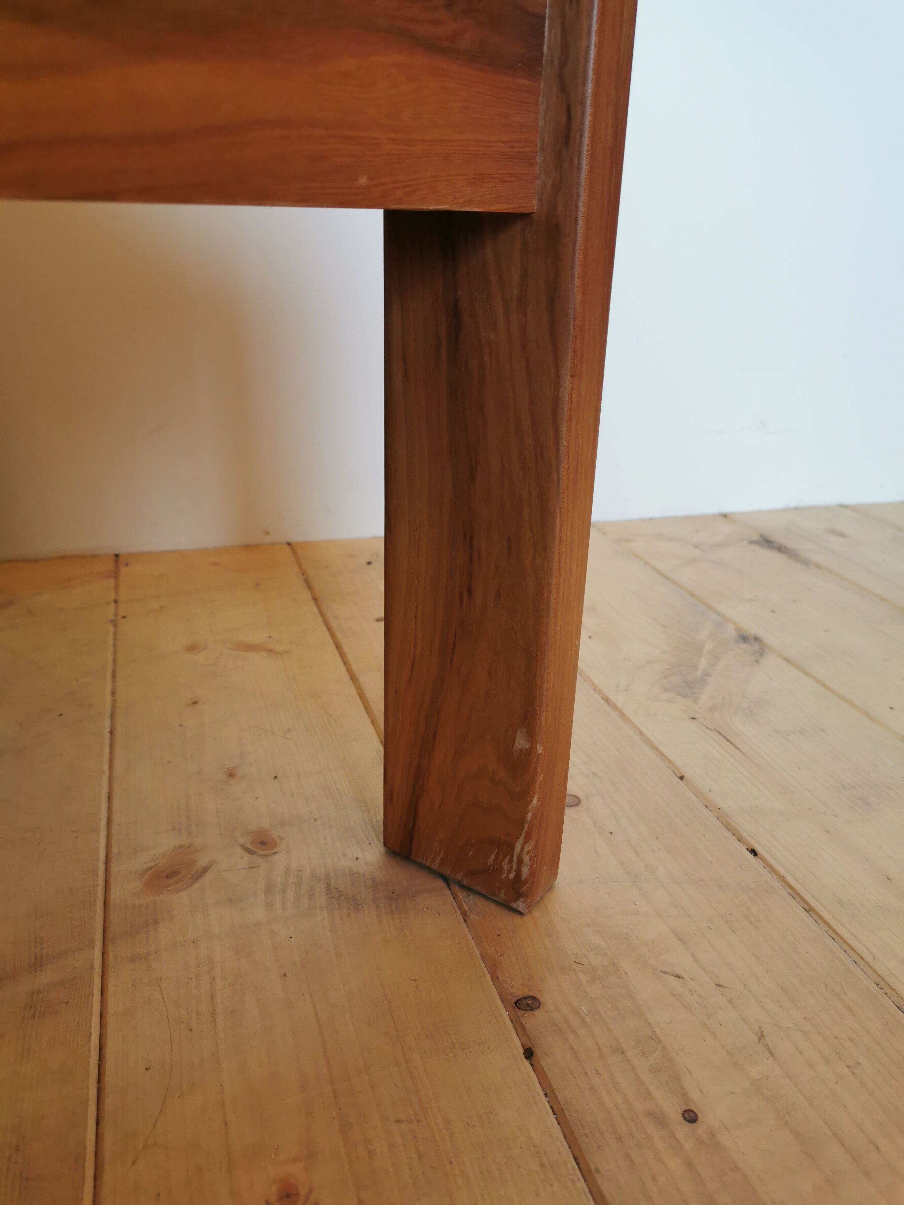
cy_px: 602
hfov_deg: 51.4
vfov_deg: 65.3
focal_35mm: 27
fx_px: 940
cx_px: 452
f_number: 1.8
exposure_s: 1/50
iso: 125
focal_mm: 5.58
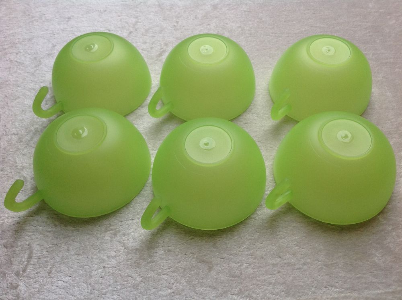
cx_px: 201
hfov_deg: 52.7
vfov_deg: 40.6
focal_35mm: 35
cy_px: 150
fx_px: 406
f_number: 2.4
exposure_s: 1/120
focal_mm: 4.28
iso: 100
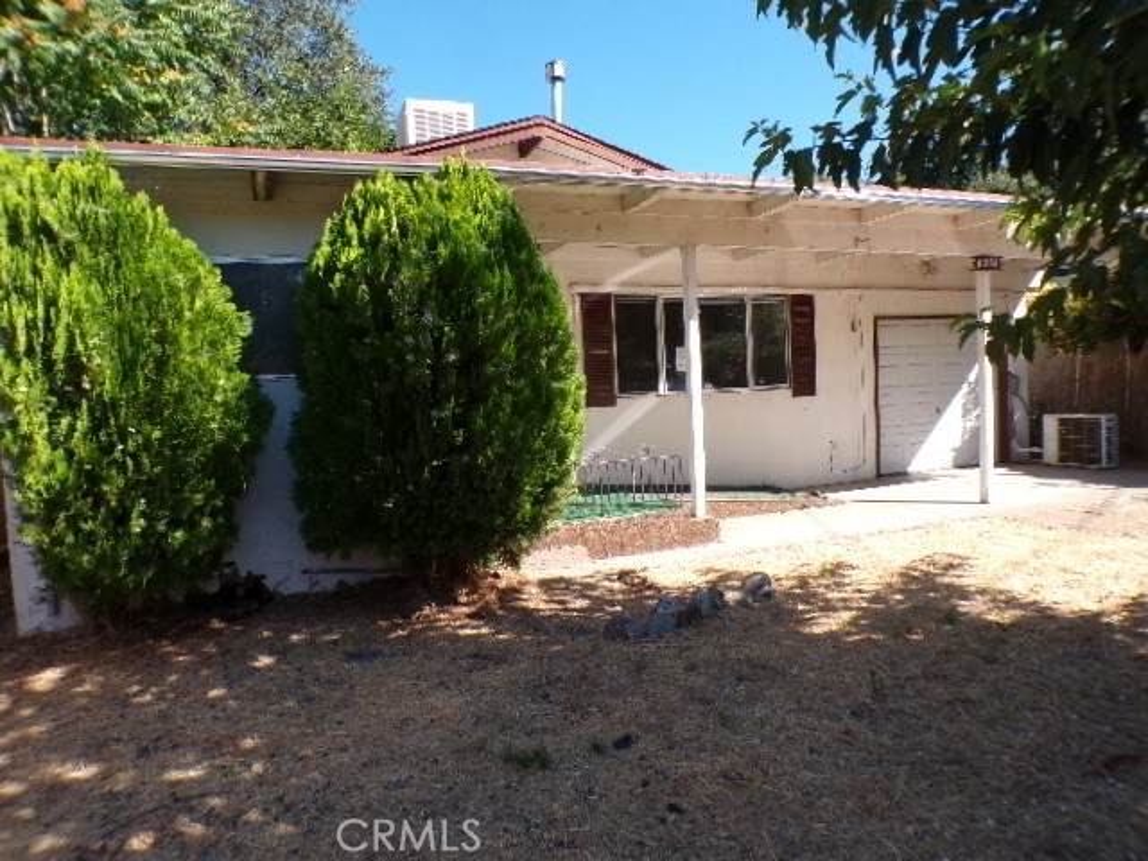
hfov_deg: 71.6
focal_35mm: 24
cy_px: 430
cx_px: 574
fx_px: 796
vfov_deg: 56.8
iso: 100
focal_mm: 4.3
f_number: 4.4
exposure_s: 1/240
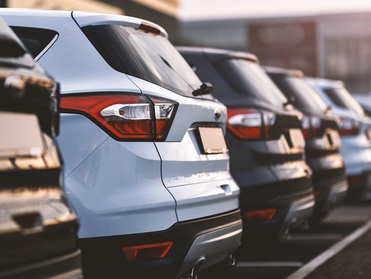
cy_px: 148
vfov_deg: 13.2
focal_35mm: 112
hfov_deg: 17.5
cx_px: 128
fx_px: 1201
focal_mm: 85
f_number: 1.4
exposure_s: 1/4000
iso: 100
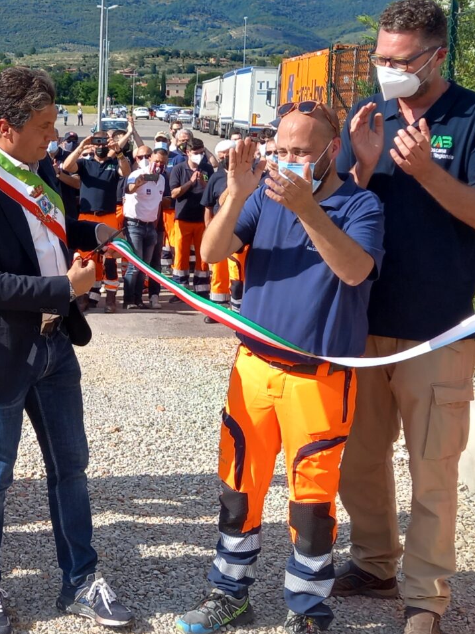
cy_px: 260
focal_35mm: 67
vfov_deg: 28.9
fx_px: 1226
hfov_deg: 21.2
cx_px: -1
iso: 25
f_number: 2
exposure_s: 1/473
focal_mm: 4.6
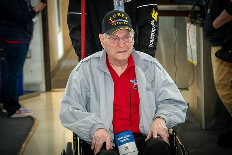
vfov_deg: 10.9
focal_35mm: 126
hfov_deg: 16.3
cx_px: 115
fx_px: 812
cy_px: 77
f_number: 6.3
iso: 4500
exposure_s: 1/100
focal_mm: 125
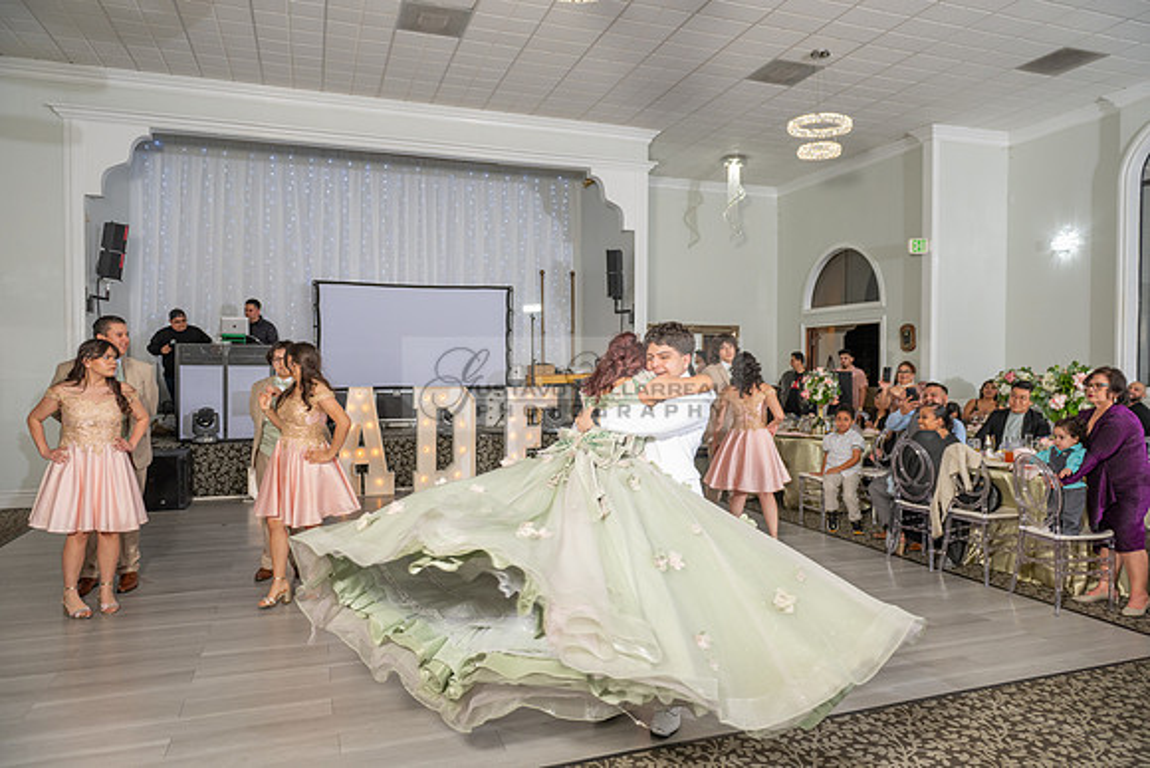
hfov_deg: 73.7
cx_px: 575
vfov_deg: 53.2
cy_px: 384
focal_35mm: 24
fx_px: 767
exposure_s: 1/160
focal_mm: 24
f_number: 3.5
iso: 500
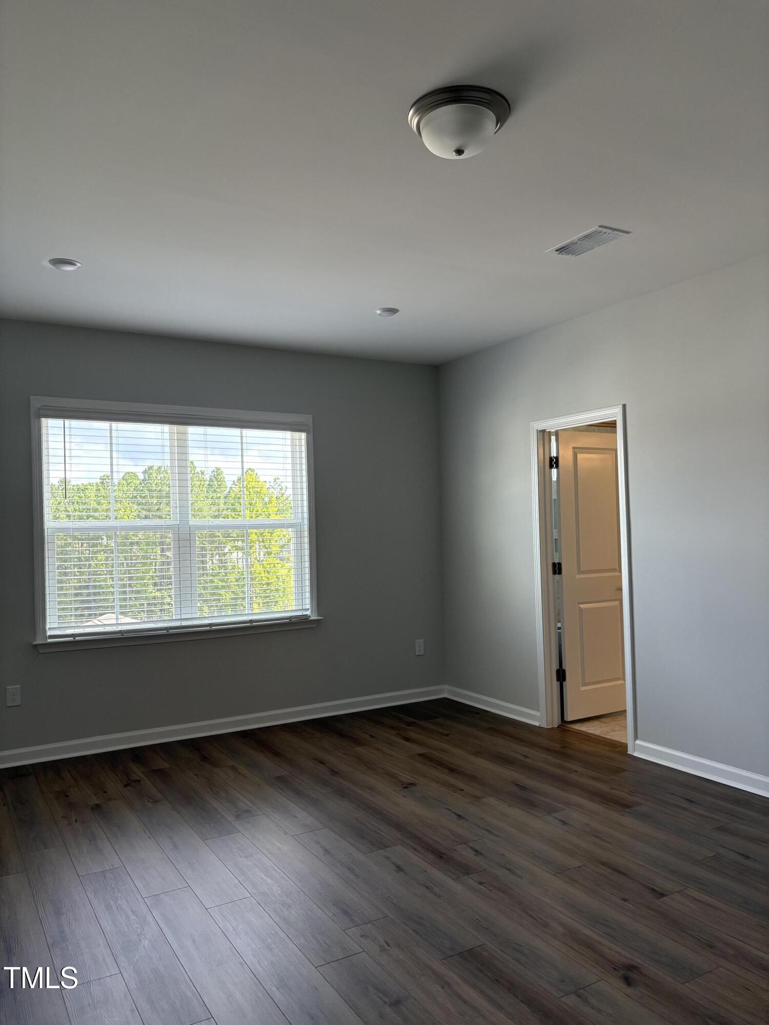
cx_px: 384
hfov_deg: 53.1
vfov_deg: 67.3
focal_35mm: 26
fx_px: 770
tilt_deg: +1.1
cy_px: 512
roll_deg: +1.9
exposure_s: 1/171
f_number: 1.6
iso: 125
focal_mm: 5.96
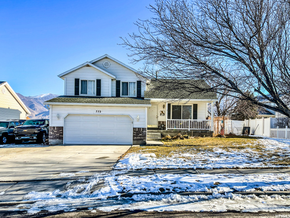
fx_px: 218
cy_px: 109
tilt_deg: -1.0
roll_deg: -1.4
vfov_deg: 53.1
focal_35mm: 26
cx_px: 145
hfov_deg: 67.3
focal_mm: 5.1
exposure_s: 1/2433
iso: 32
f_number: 1.6
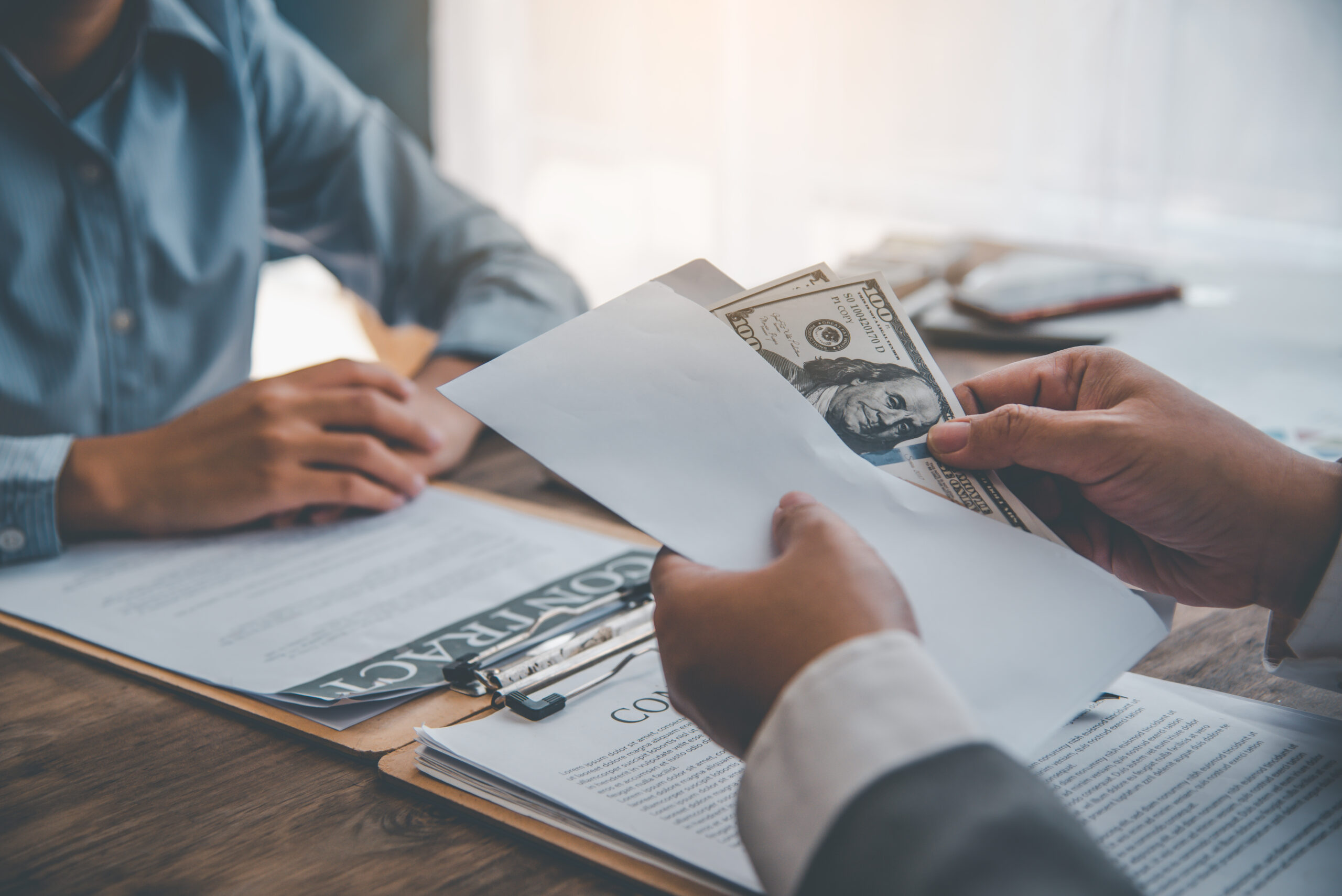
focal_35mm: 55
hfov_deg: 36.2
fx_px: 2051
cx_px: 671
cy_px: 448
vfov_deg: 24.6
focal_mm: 55
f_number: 4
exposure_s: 1/320
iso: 200
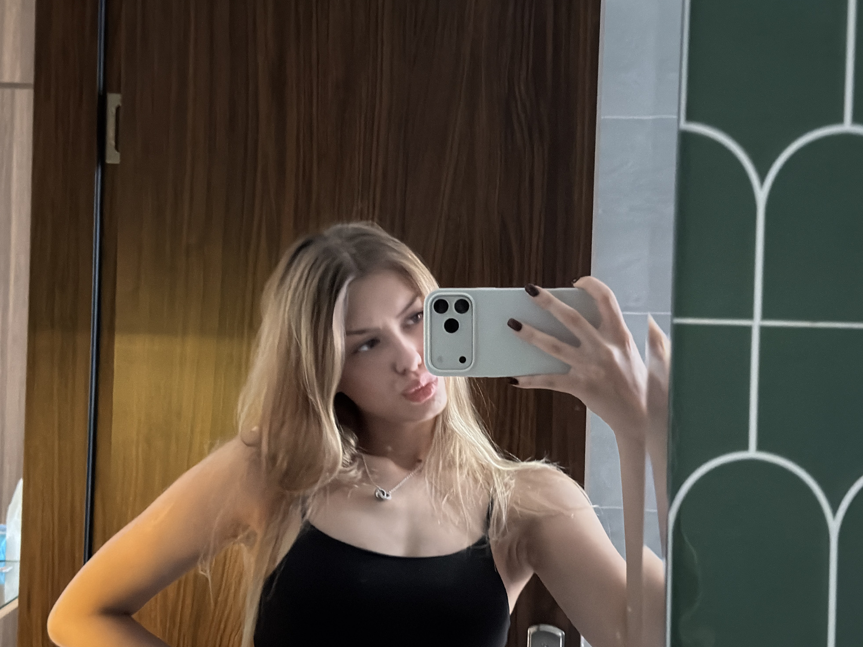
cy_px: 321
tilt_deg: +1.5
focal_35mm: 49
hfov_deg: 38.9
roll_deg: -1.4
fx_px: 1222
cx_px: 424
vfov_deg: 29.7
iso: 1600
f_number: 1.78
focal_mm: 6.76
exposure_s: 1/15
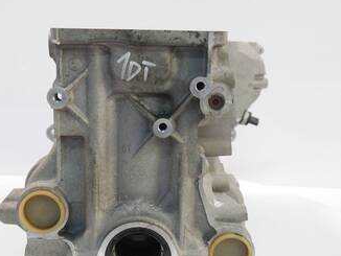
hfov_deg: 38.1
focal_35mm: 50
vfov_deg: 29.1
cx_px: 156
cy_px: 149
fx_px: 493
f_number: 3.9
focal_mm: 17
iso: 800
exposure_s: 1/60
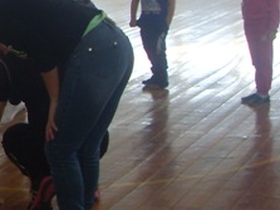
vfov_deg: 11.1
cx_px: -123
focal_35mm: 133
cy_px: 74
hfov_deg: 14.0
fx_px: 1075
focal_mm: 6.3
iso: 80
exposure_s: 1/90
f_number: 2.8
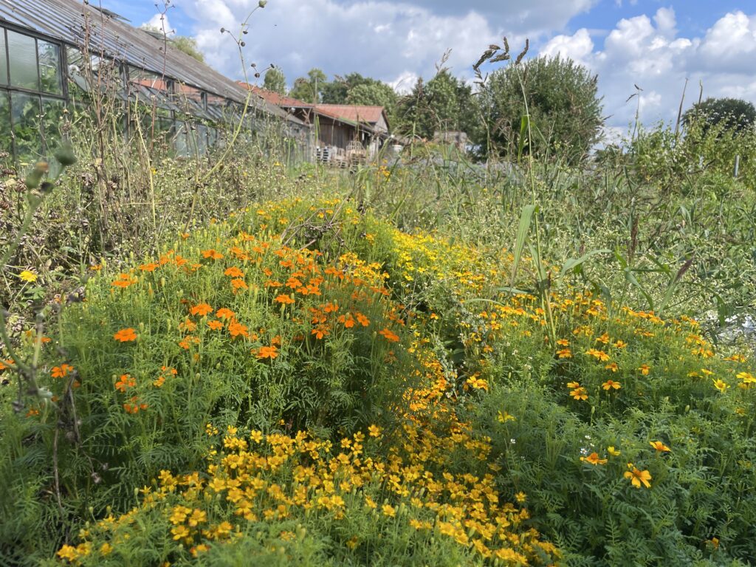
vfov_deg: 53.1
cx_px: 378
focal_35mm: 26
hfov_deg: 67.3
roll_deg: -1.7
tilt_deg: -11.3
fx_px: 568
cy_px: 284
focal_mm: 4.2
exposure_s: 1/1689
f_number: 1.6
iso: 32
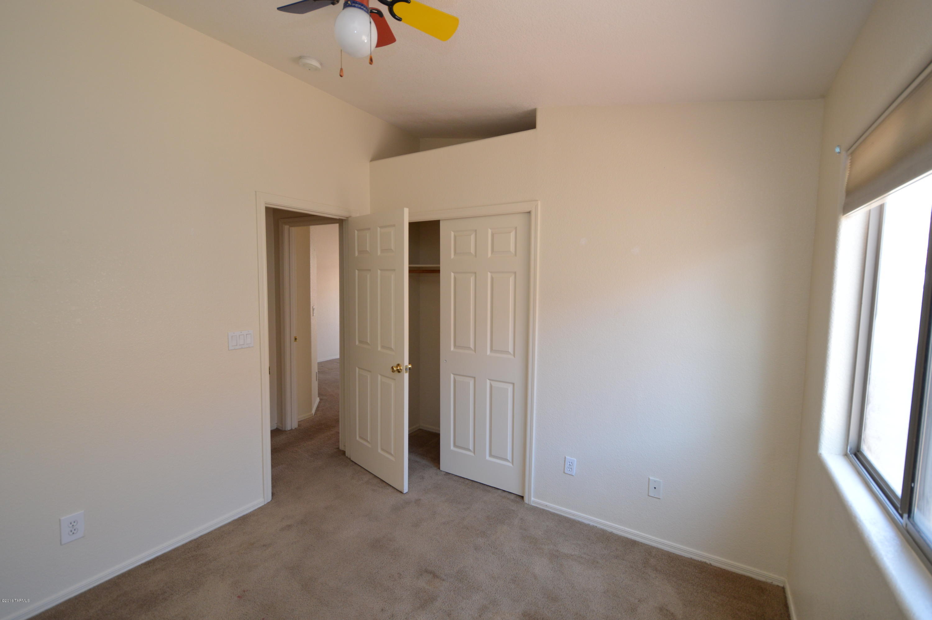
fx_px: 388
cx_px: 466
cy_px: 310
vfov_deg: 77.2
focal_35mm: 15
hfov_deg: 100.4
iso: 400
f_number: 4.5
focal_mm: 10
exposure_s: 1/80
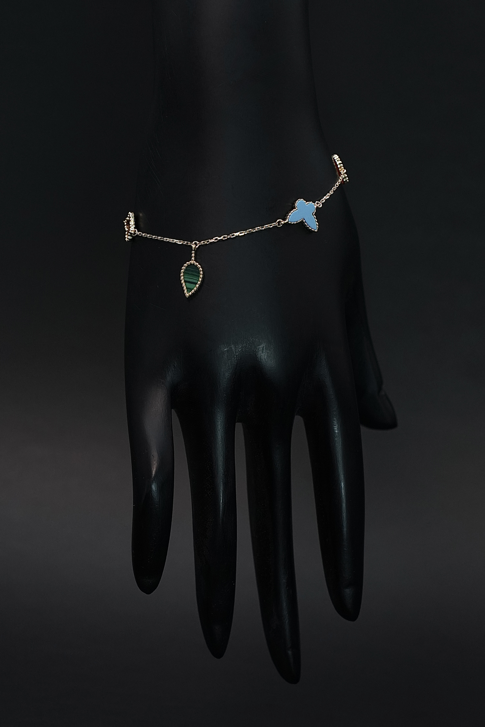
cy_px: 364
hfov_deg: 20.0
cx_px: 242
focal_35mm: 68
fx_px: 1374
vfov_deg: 29.7
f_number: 8
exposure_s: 1/640
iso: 1600
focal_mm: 68
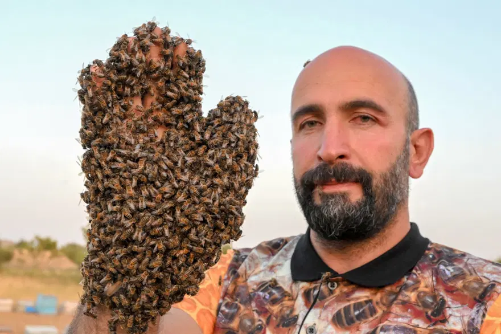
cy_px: 167
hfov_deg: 53.1
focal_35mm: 36
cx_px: 250
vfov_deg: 36.8
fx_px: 501
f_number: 5
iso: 1600
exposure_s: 1/80
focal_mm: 24
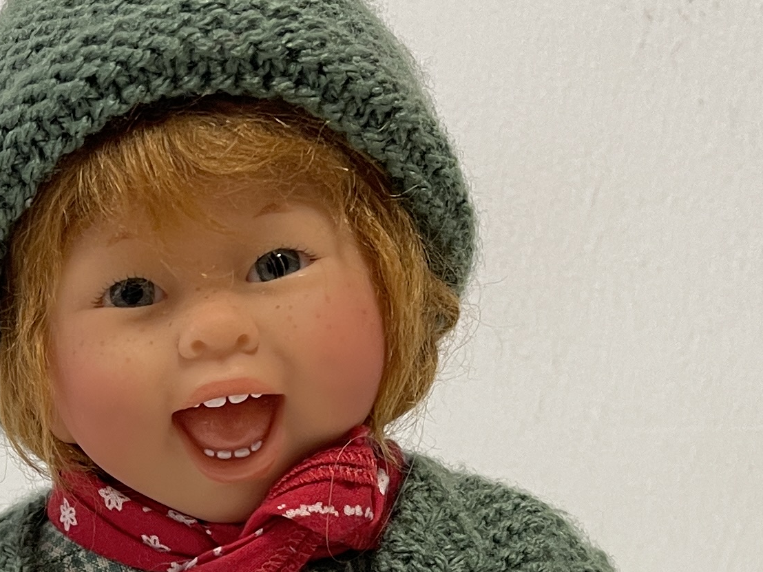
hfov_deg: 21.3
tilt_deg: -4.9
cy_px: 798
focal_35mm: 91
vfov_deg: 15.3
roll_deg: +0.8
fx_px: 2006
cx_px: 150
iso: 80
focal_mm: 5.1
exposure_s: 1/50
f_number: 1.6
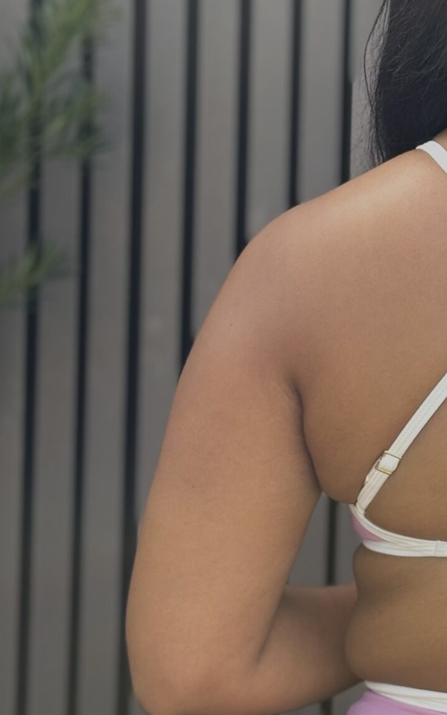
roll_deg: -2.4
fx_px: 2223
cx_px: 569
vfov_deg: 18.3
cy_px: 358
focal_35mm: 114
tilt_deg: -3.2
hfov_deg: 11.2
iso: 64
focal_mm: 6.76
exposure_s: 1/855
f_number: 1.78
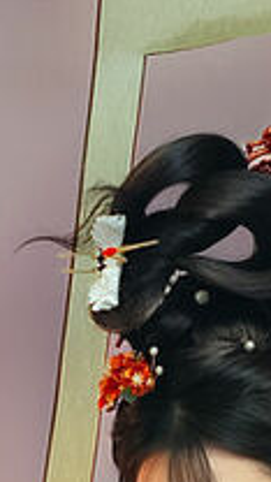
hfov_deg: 4.9
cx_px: 137
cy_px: 745
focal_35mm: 246
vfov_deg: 8.5
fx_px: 3143
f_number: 4
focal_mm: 32
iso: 320
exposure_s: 1/80
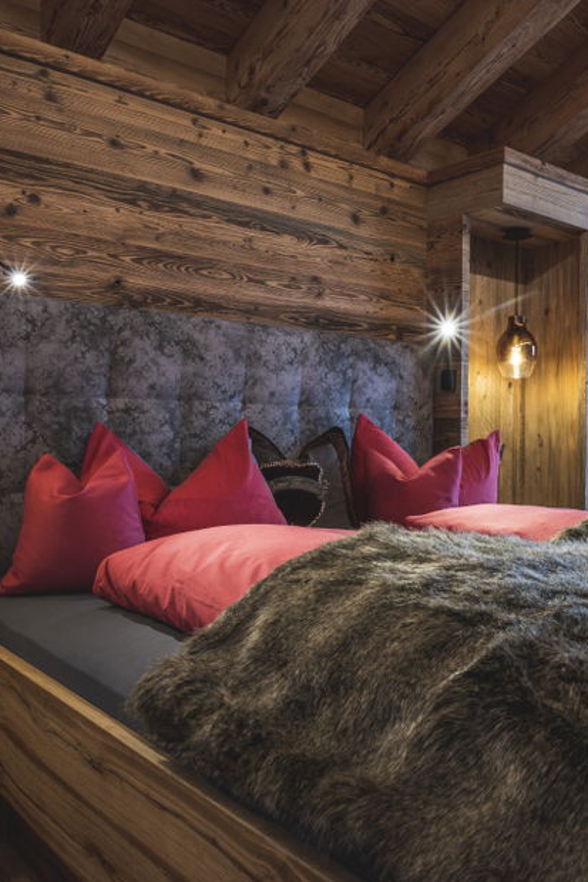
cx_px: 366
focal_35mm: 31
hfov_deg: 42.0
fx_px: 759
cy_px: 432
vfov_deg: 60.3
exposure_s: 1/2.5
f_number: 9
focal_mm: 20
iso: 125
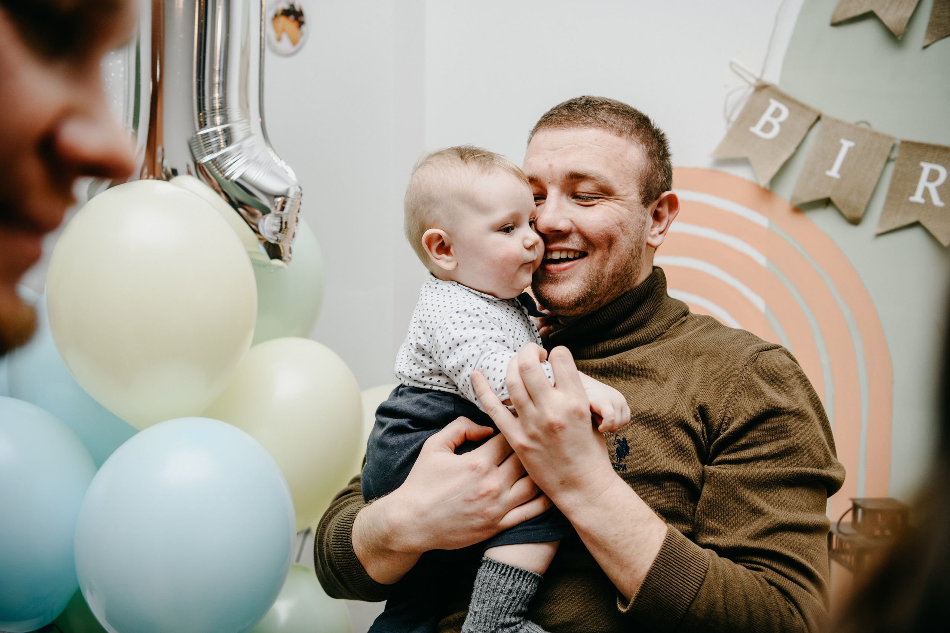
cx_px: 475
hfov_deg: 50.7
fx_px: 1003
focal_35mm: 38
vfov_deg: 35.1
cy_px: 316
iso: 100
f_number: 3.5
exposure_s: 1/160
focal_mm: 38
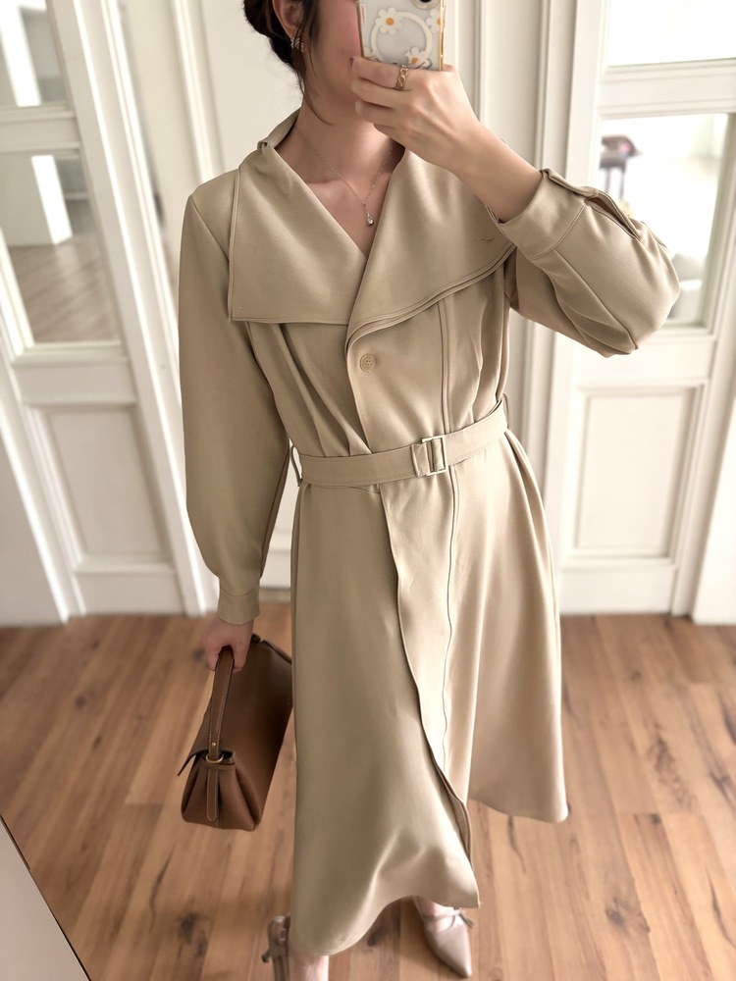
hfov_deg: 53.1
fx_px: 737
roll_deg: +4.7
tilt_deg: -37.7
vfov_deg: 67.3
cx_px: 368
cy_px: 490
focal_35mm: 26
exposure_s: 1/60
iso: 320
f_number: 1.6
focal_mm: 5.96
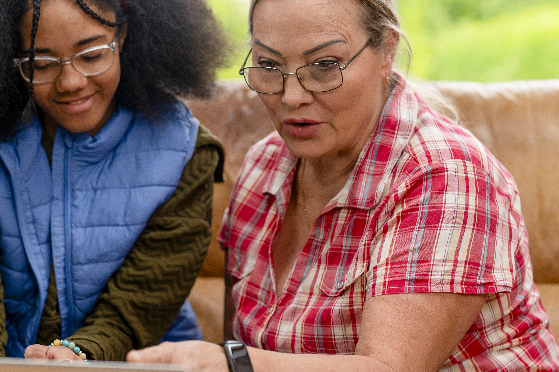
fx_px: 1521
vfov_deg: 13.9
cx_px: 184
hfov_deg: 20.7
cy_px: 232
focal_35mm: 98
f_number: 2
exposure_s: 1/640
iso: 400
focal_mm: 50
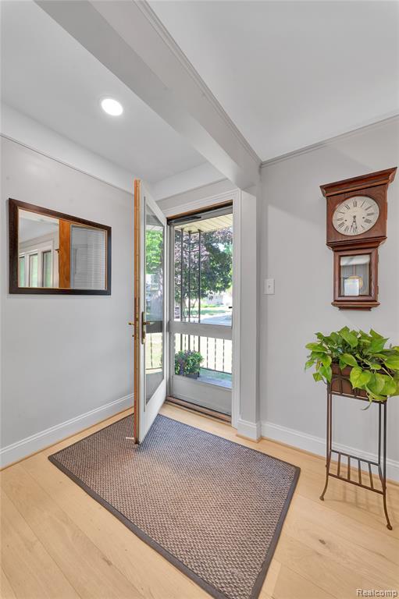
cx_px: 200
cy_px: 300
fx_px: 233
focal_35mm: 14
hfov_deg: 81.1
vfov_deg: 104.3
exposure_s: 1/6
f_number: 9
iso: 100
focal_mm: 14
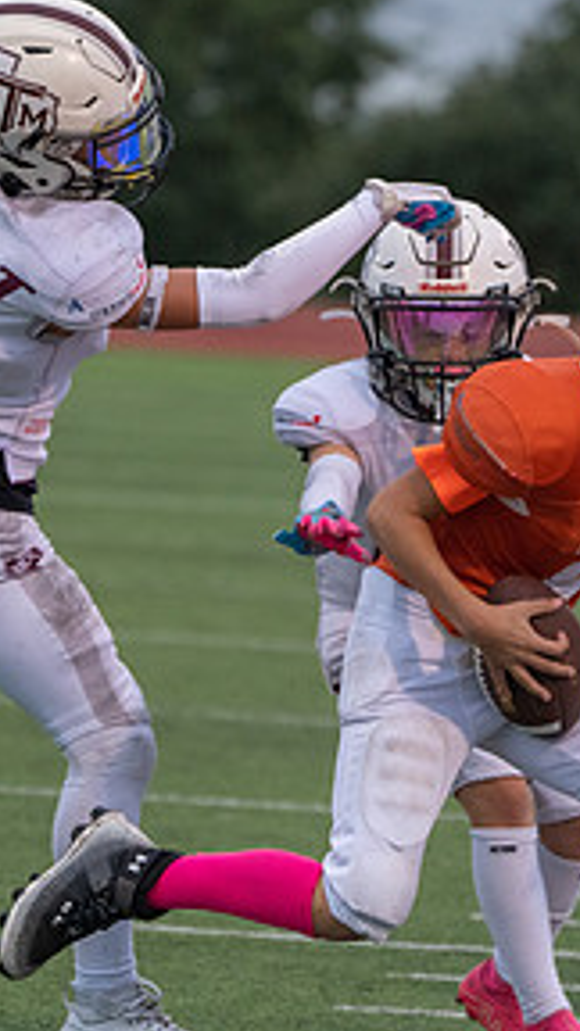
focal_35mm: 514
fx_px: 14053
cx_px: 405
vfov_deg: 4.2
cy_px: 557
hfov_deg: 2.4
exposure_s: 1/1000
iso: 3200
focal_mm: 244
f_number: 5.6
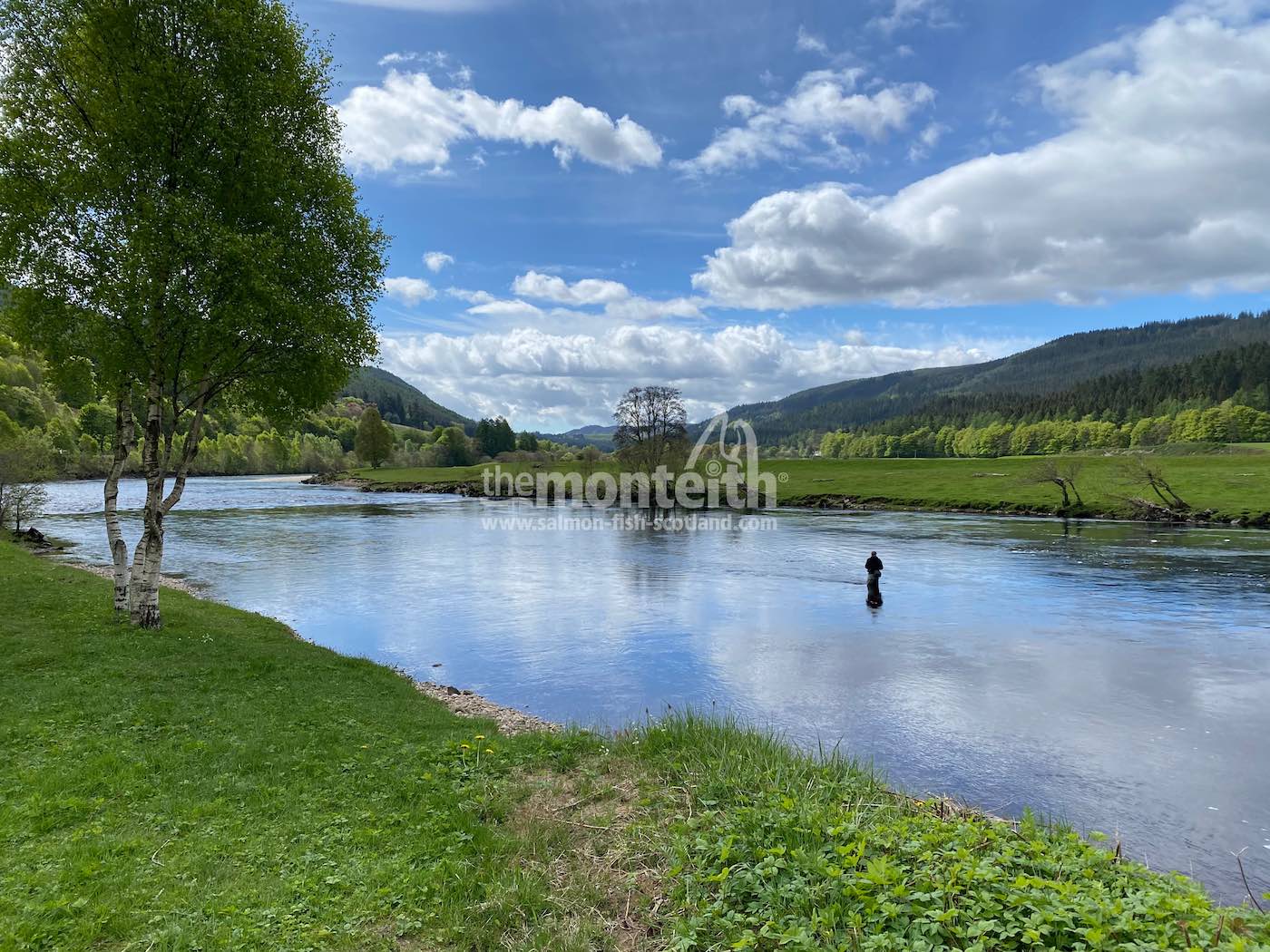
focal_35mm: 26
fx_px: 954
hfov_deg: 67.3
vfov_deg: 53.1
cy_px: 476
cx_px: 635
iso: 32
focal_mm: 4.25
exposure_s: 1/4274
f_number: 1.8
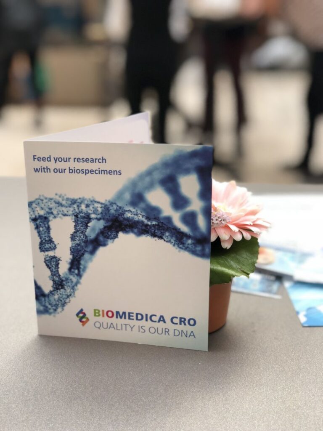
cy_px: 216
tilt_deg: -20.0
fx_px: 647
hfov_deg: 28.0
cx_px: 162
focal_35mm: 52
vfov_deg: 36.8
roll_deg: +0.5
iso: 32
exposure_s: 1/100
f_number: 2.4
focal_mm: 6
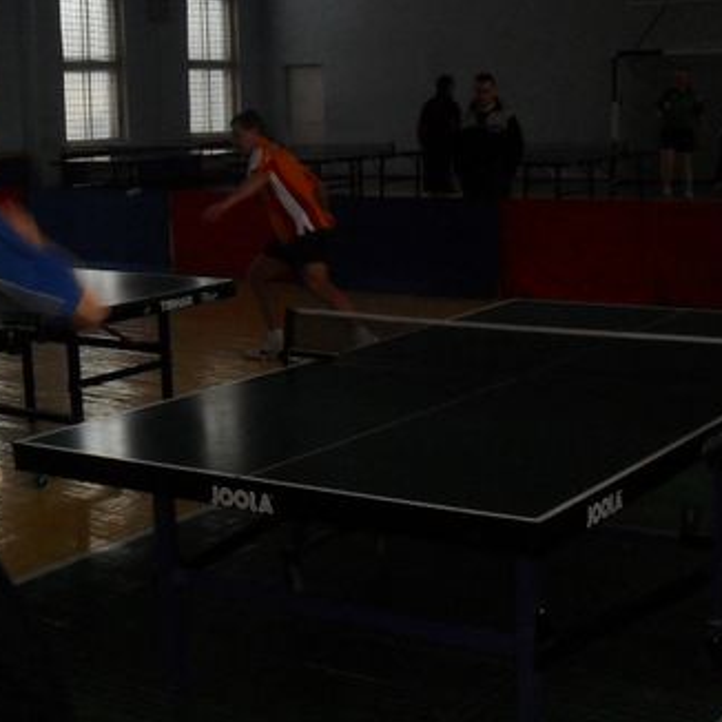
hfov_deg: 30.0
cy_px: 281
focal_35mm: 57
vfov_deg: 30.0
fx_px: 1345
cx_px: 419
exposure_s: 1/45
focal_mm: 6.3
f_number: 8.4
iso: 200
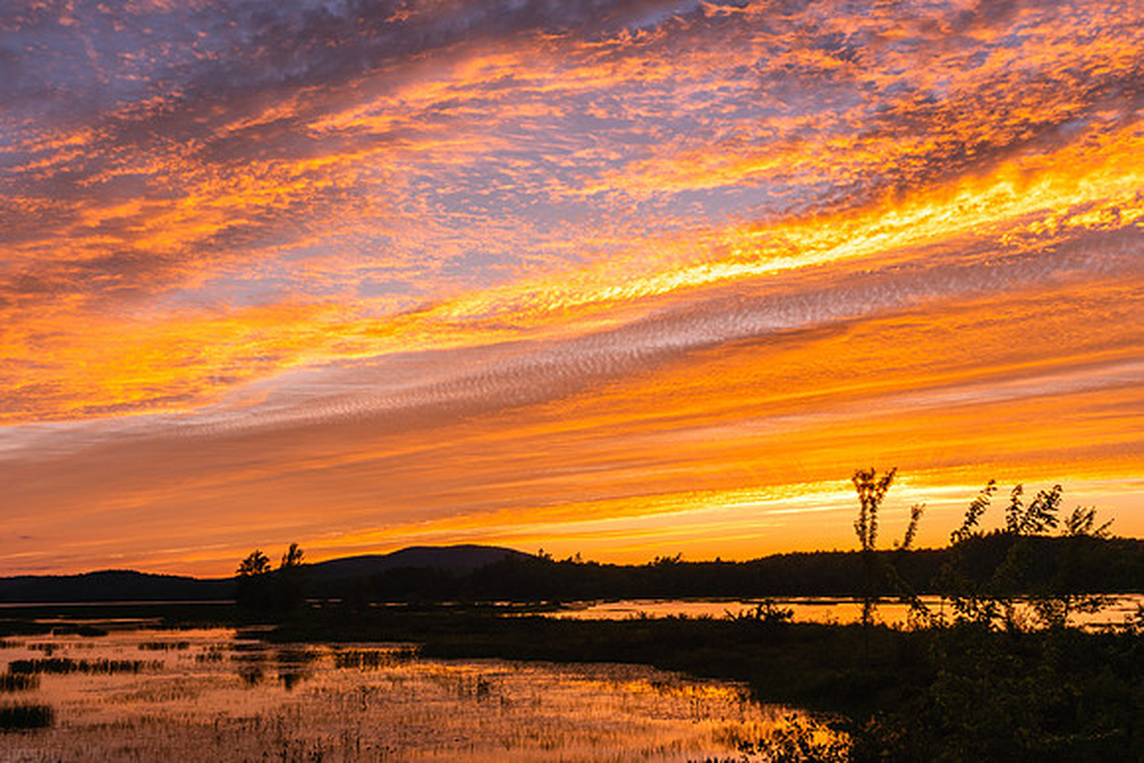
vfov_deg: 36.5
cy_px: 382
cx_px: 572
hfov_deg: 52.6
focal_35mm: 36
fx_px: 1156
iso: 100
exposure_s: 1/15
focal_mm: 24
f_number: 14
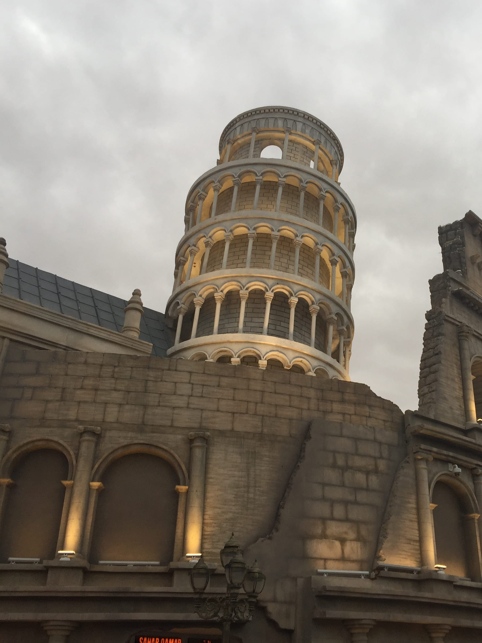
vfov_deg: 47.9
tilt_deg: +28.7
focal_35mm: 39
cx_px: 350
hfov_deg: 36.1
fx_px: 724
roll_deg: +1.1
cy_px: 320
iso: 32
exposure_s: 1/321
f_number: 2.2
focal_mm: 4.15
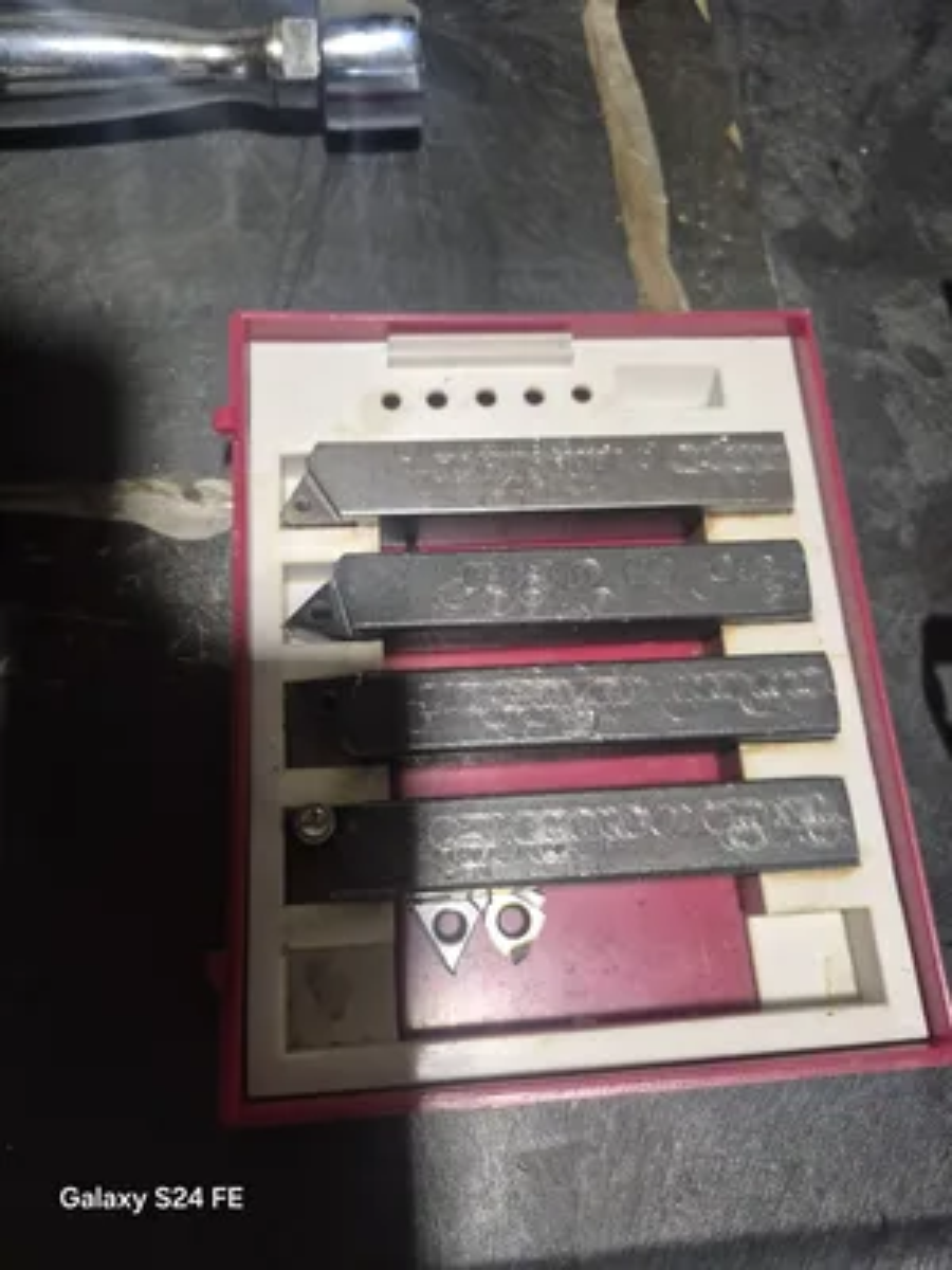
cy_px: 635
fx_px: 843
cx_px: 476
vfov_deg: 73.9
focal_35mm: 23
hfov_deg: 58.9
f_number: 1.8
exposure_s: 1/120
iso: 500
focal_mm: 5.4
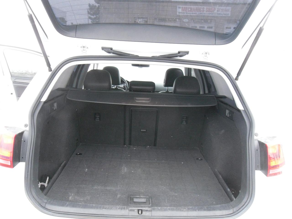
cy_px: 110
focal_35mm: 35
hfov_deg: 52.6
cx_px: 146
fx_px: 295
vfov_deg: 40.7
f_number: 3.5
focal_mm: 6.3
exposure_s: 1/20
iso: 400
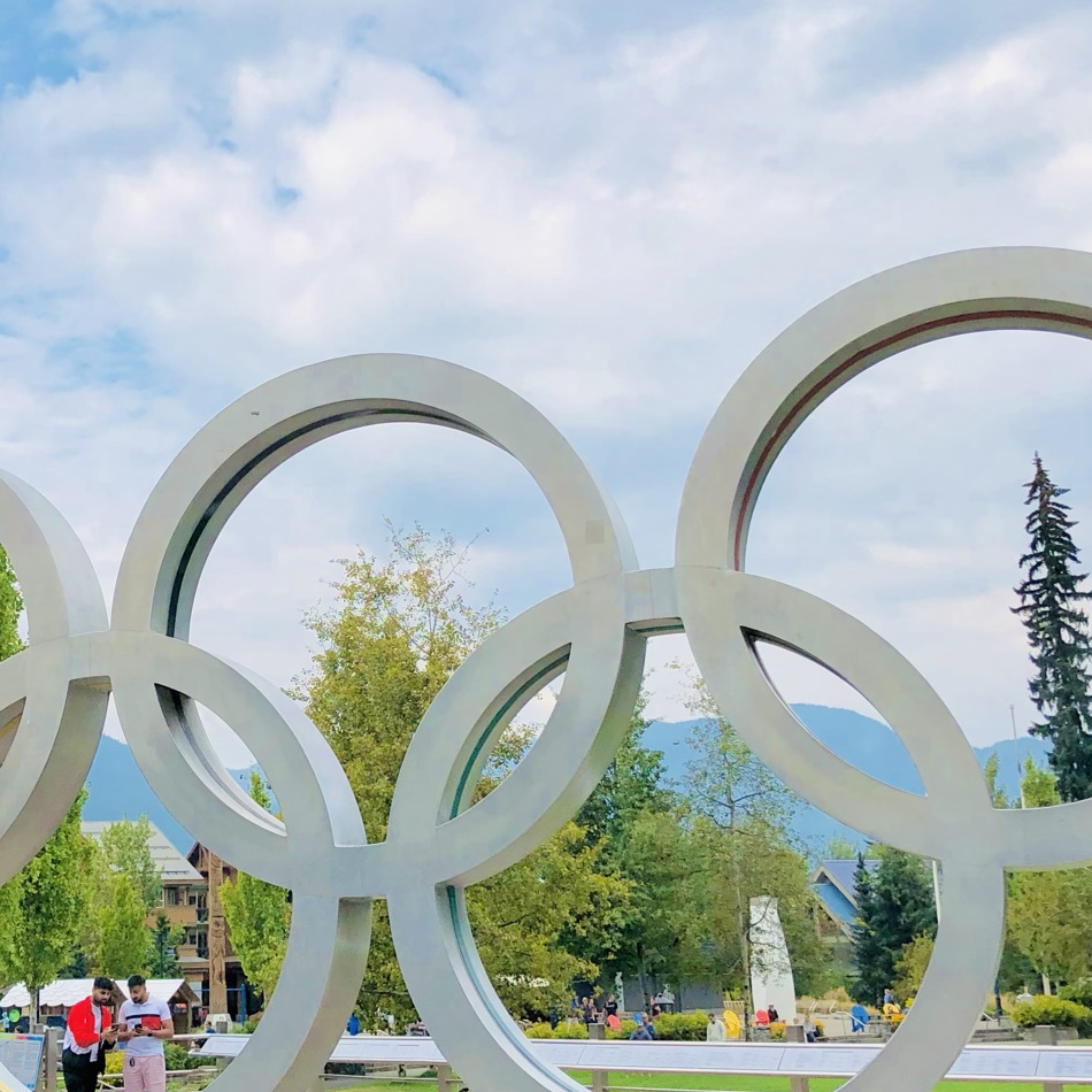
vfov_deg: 34.0
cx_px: 305
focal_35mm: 50
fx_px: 1785
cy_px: 531
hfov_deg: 33.5
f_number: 1.8
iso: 20
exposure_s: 1/2114
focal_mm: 4
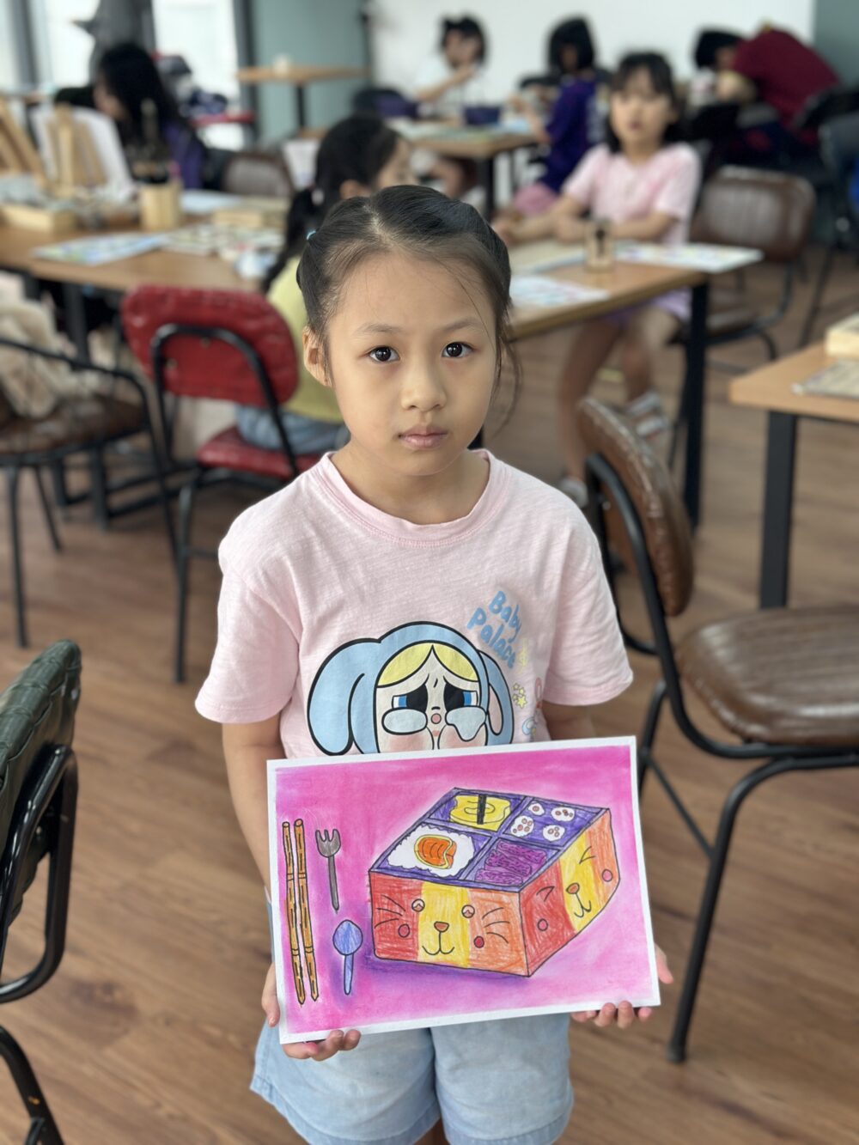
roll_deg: +0.7
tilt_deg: -20.5
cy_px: 572
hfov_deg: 30.3
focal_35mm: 48
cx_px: 430
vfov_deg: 39.7
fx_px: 1588
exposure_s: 1/180
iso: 80
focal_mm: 6.86
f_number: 1.78
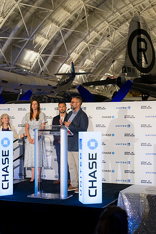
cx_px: 78
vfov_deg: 38.2
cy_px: 117
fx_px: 338
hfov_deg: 26.0
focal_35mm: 52
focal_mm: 35
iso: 1250
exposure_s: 1/200
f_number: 2.8
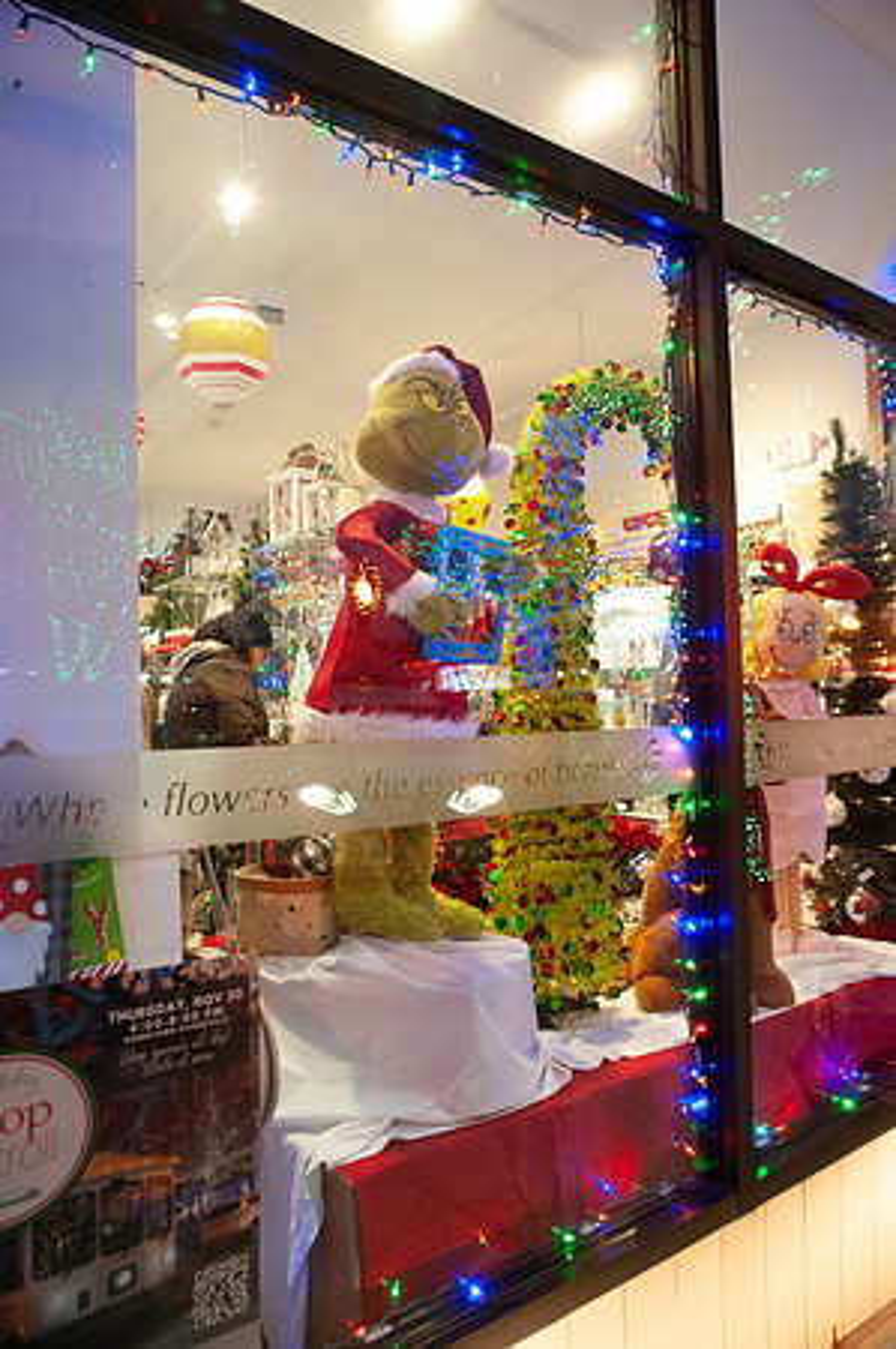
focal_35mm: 26
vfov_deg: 69.4
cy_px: 674
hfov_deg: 49.5
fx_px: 973
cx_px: 448
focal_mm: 26
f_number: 4.5
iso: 2500
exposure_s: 1/125
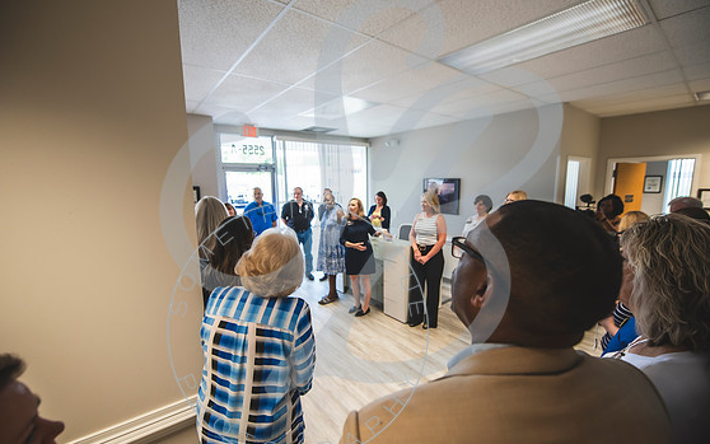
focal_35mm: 15
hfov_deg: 101.4
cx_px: 359
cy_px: 225
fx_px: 290
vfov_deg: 74.8
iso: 800
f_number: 2.8
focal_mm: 14
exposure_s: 1/200
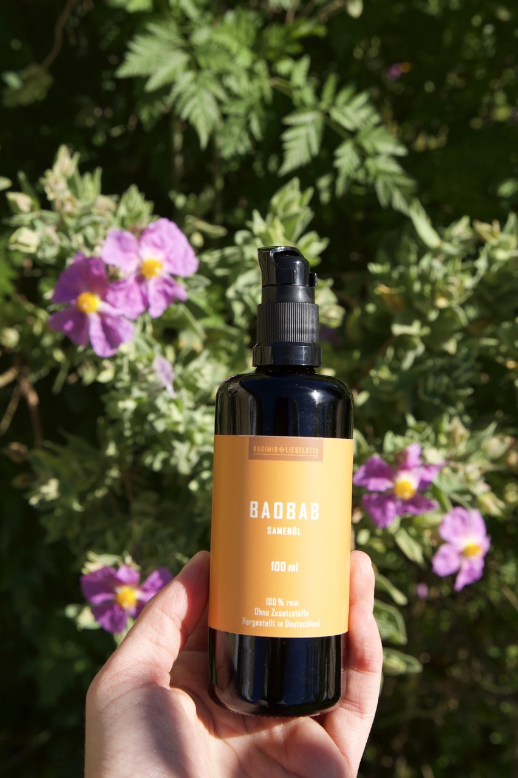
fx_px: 1252
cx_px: 259
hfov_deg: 23.4
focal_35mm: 58
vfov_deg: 34.5
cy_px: 389
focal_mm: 39
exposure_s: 1/200
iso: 100
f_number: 8
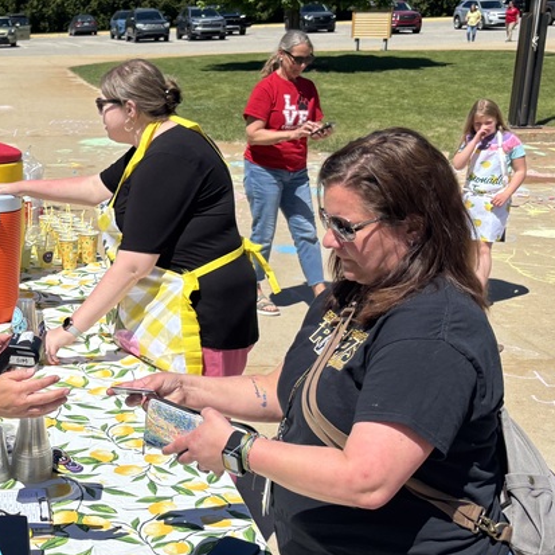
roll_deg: +0.6
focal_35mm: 57
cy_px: 298
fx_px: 1034
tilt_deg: -13.1
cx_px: 51
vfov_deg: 30.0
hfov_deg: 28.8
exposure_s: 1/4255
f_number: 1.6
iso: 50
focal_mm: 5.96
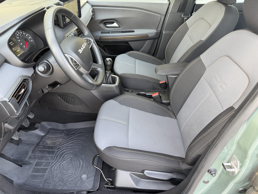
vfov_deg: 56.8
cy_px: 97
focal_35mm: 24
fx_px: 179
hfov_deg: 71.6
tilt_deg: -34.5
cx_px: 129
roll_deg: -1.5
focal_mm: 6.76
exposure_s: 1/121
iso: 160
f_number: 1.78
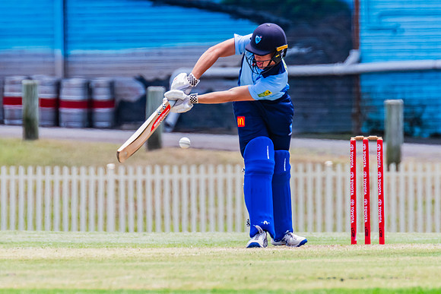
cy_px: 119
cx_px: 236
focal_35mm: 1014
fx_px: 12422
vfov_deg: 1.4
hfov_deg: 2.0
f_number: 9
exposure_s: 1/2000
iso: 800
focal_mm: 600
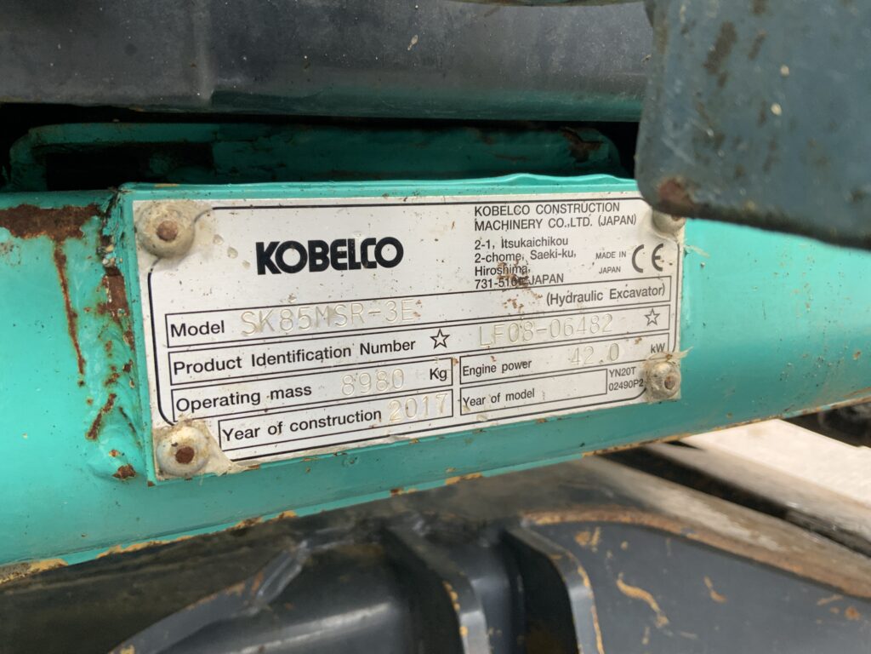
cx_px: 436
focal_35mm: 29
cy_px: 327
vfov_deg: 48.2
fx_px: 730
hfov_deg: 61.7
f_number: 1.8
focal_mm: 3
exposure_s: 1/122
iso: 32
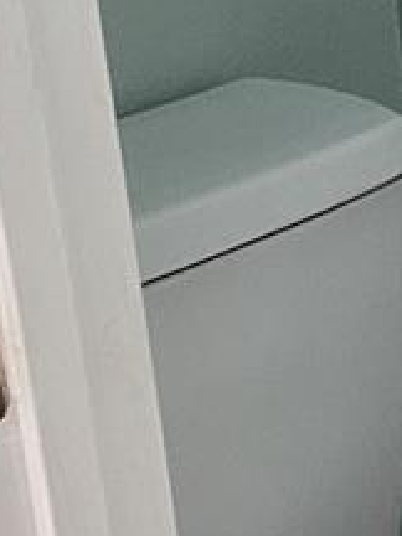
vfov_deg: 11.5
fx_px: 2663
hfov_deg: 8.2
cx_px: 804
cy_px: 248
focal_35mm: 172
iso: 64
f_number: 2.4
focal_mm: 3.3
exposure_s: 1/60
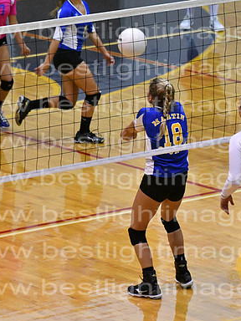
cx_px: 151
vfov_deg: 6.5
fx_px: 2831
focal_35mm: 305
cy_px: 161
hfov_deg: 4.9
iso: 8000
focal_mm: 140
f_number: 4
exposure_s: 1/640
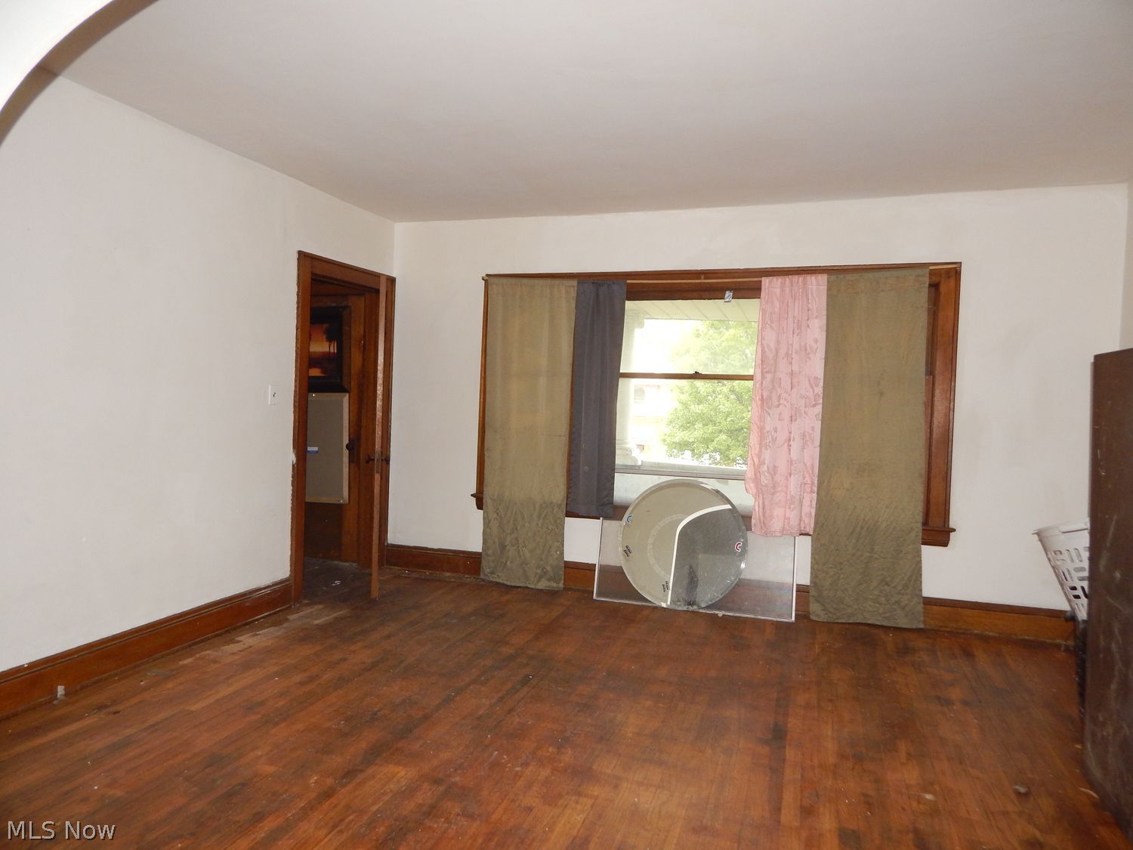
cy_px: 425
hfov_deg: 73.9
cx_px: 566
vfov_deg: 58.9
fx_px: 753
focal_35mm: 23
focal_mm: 4
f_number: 3
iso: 220
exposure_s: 1/30
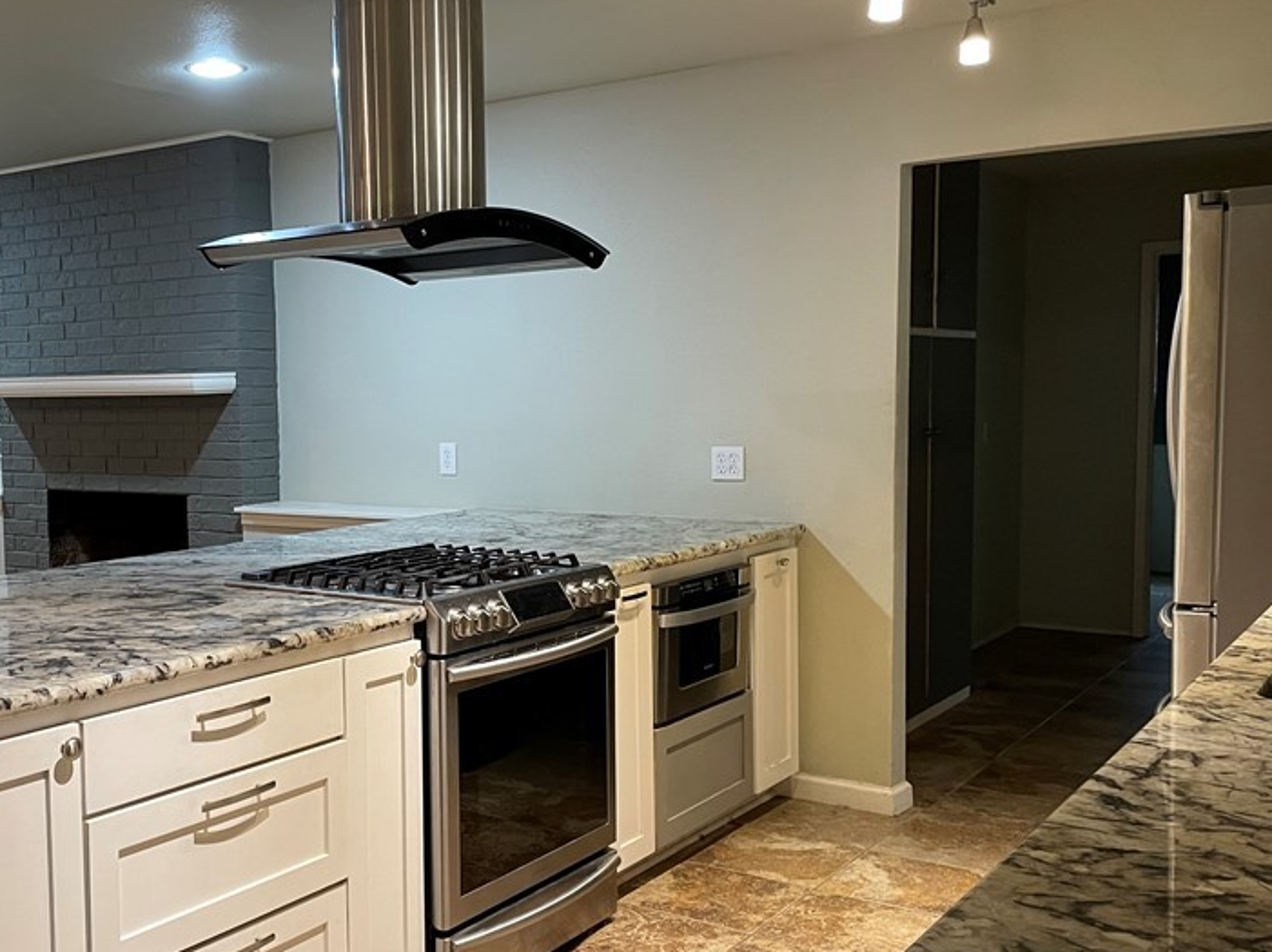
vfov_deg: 37.7
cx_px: 416
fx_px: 1396
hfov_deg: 48.1
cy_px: 524
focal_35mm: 38
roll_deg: +0.9
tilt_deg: -3.9
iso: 125
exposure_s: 1/60
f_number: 1.6
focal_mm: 4.2
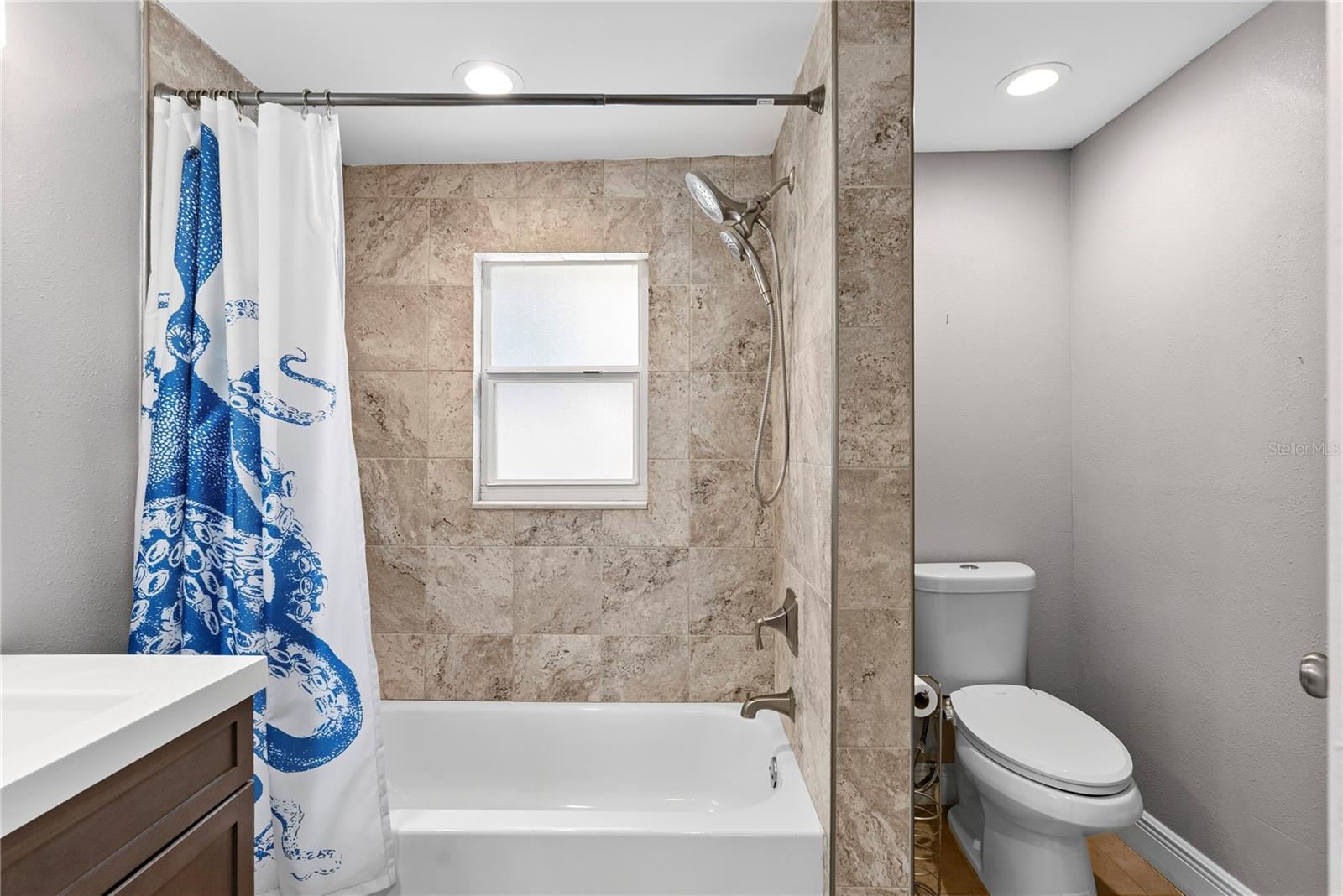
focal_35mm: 17
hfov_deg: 93.3
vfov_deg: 70.5
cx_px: 672
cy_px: 448
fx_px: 634
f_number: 8
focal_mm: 17
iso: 400
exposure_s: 1/6
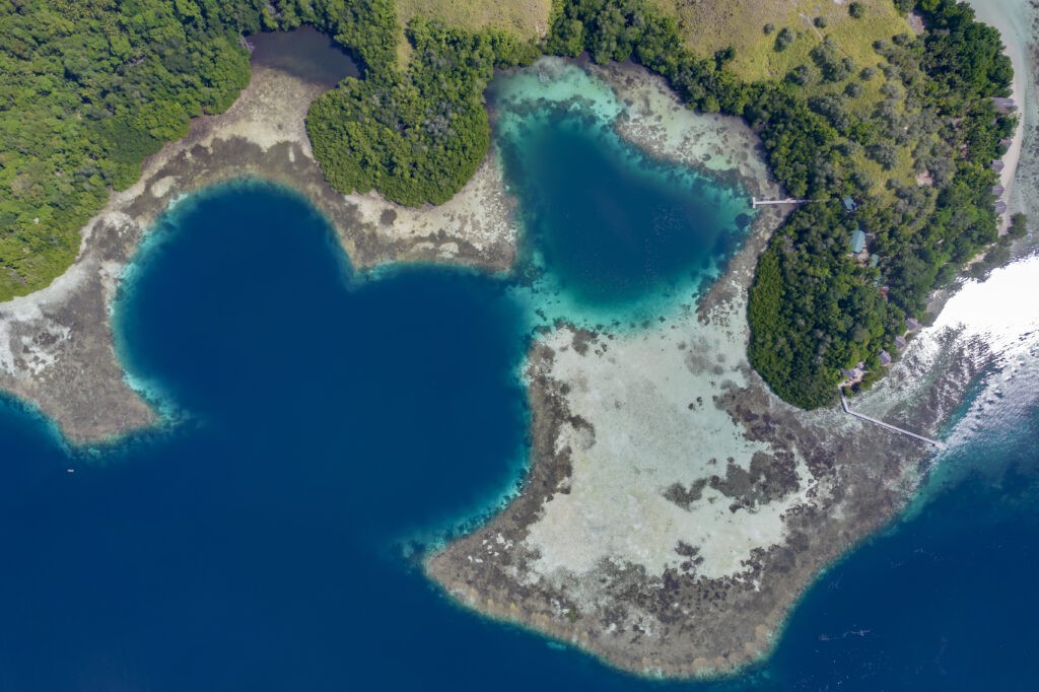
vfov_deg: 57.2
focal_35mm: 22
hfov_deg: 78.6
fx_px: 635
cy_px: 346
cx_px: 520
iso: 100
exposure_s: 1/1500
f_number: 2.8
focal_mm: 8.38
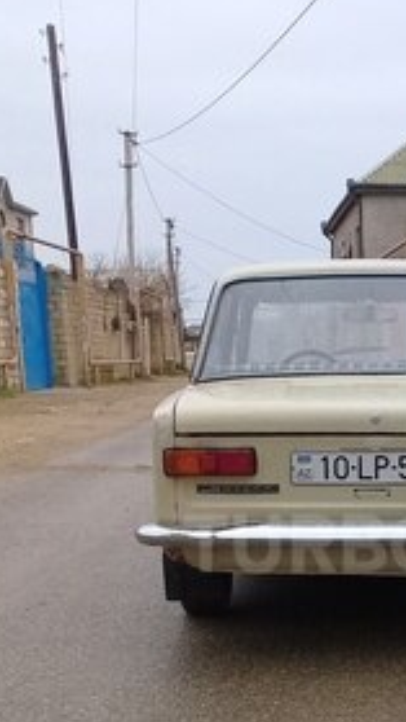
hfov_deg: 19.6
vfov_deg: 34.2
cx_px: 383
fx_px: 1148
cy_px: 543
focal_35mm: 60
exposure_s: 1/300
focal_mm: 3.3
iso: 50
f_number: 2.2
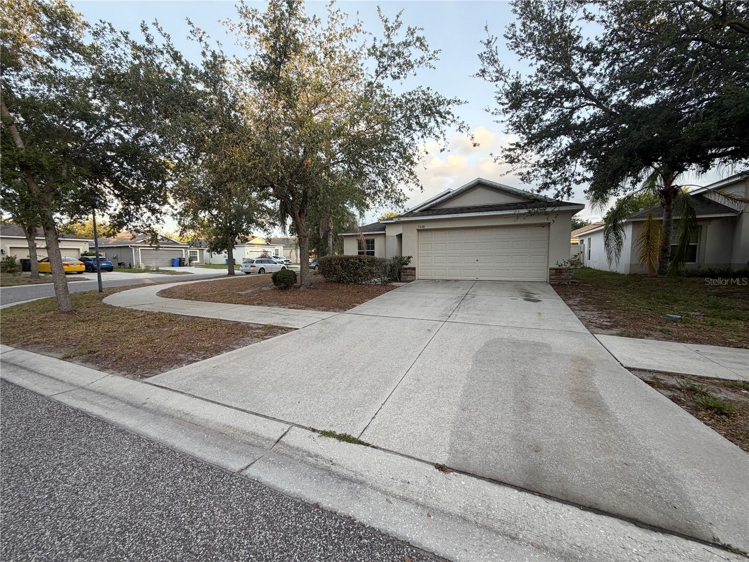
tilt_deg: -3.3
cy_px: 281
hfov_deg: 102.1
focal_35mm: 14
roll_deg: +0.8
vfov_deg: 85.7
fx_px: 303
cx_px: 374
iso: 40
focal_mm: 2.22
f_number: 2.2
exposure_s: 1/164
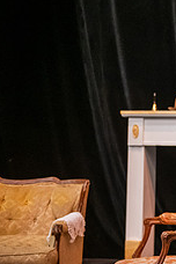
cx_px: 323
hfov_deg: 10.2
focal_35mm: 127
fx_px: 931
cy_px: 43
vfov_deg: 16.0
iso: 3200
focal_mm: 50
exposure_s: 1/200
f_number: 3.2
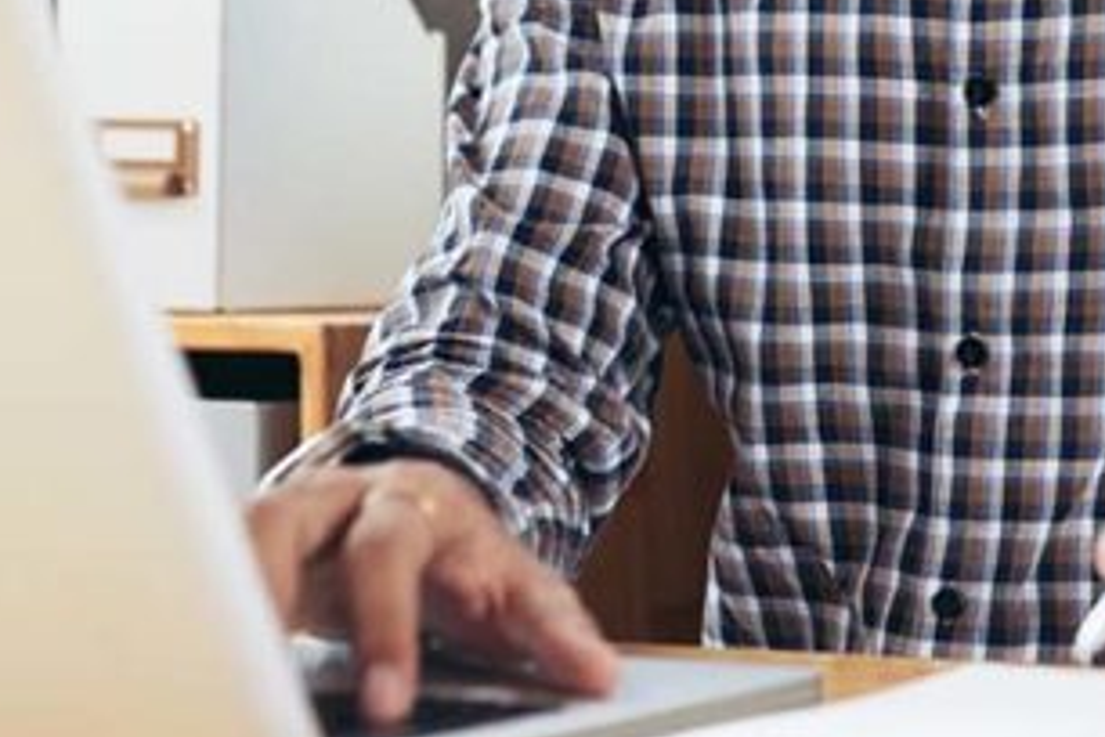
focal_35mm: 117
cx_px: 924
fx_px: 3591
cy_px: -457
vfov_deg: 11.1
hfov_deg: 17.3
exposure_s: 1/160
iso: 64
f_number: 2.8
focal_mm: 35
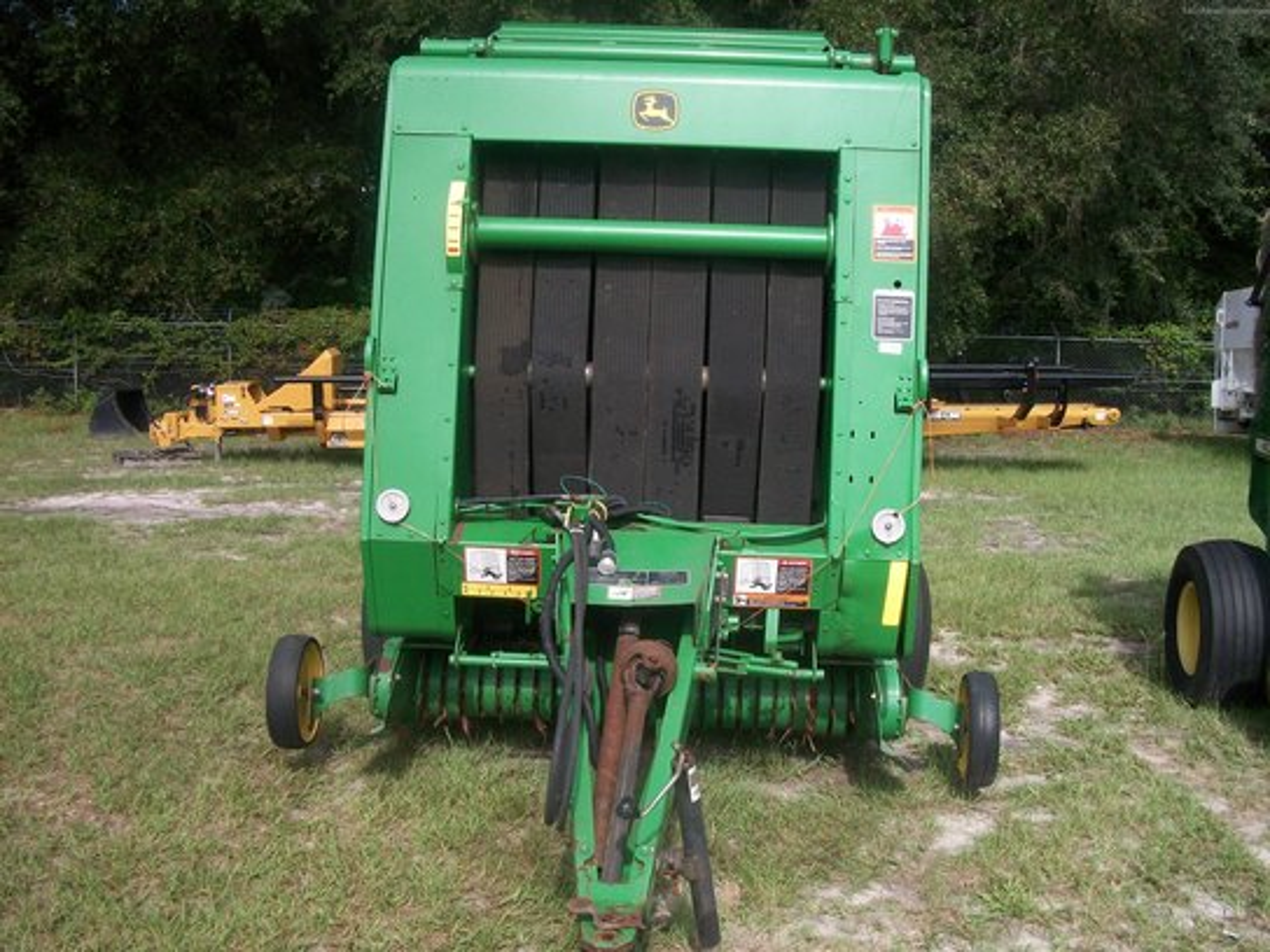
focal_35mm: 32
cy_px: 476
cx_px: 635
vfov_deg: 44.2
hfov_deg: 56.8
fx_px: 1174
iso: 80
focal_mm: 5.7
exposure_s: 1/320
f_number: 5.5
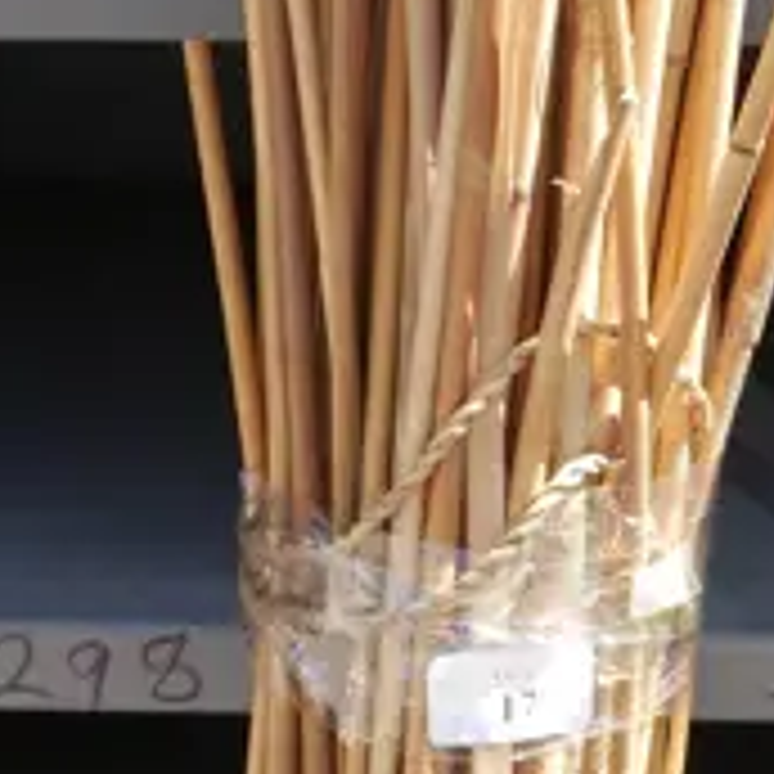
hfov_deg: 10.4
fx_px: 4250
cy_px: 896
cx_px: 403
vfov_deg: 10.3
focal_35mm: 168
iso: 200
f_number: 4.5
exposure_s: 1/250
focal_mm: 16
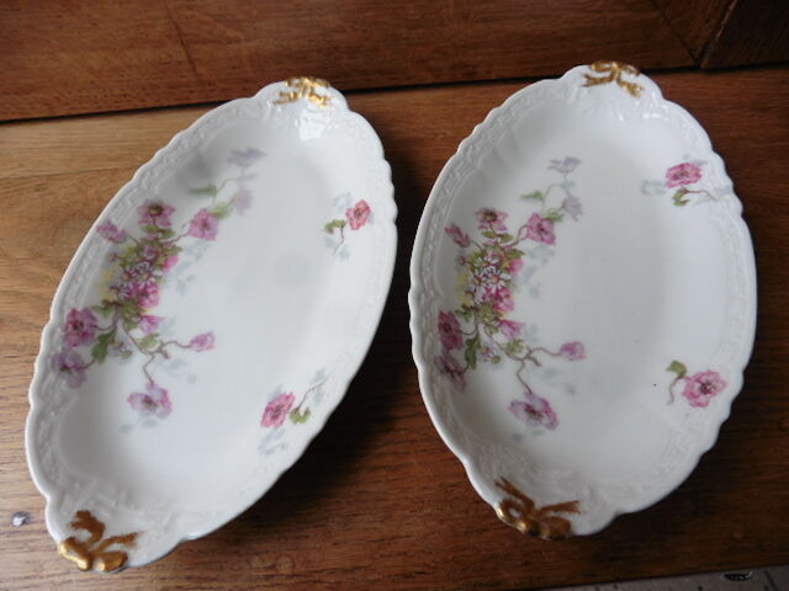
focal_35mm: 24
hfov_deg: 71.6
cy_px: 296
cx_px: 394
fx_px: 547
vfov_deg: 56.8
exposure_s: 1/60
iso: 160
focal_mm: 4.3
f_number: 3.3
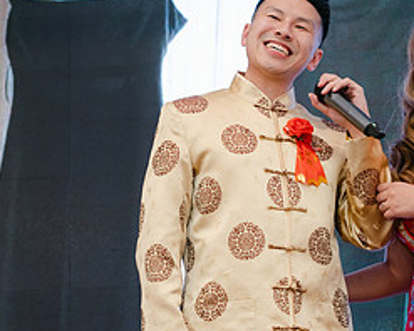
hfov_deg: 17.4
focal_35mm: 110
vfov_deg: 14.0
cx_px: 134
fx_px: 1349
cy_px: 158
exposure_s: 1/125
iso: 200
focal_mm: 33
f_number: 1.4
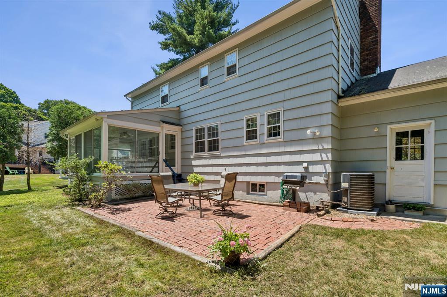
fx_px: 199
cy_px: 148
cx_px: 224
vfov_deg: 73.7
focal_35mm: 16
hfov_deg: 96.8
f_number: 8
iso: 200
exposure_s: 1/500
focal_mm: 16
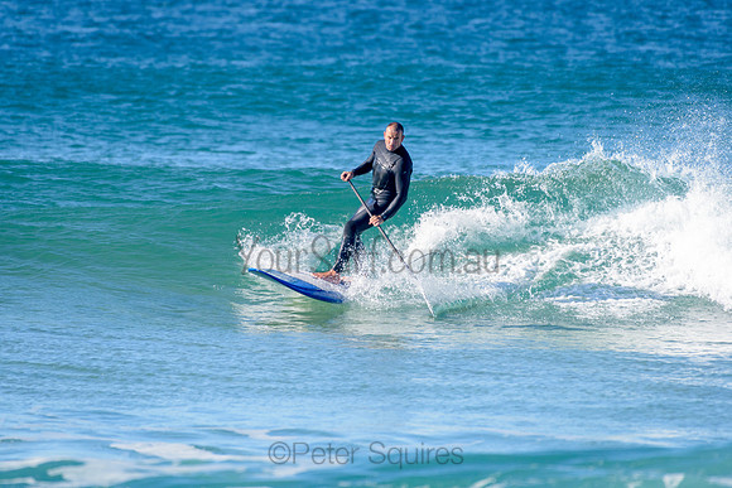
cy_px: 189
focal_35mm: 613
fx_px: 12459
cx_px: 300
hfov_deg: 3.4
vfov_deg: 2.2
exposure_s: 1/2000
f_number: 5.6
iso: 220
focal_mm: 500
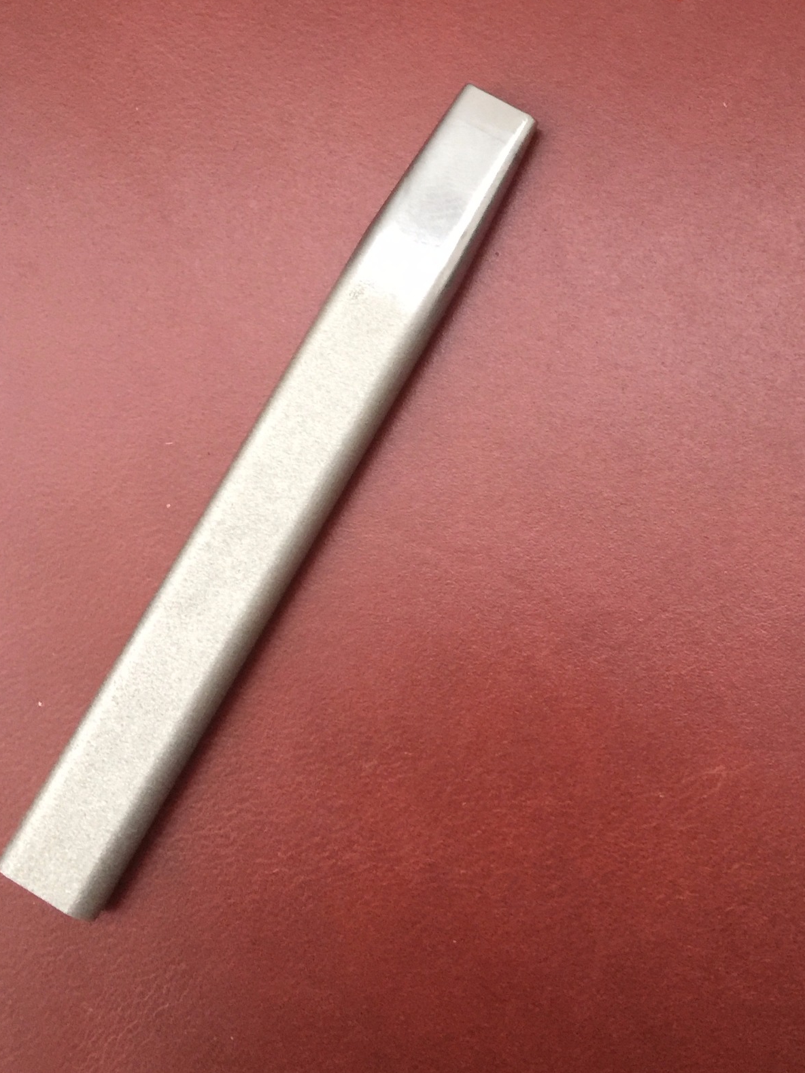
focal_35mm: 49
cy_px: 354
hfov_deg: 29.3
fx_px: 1519
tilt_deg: -81.3
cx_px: 595
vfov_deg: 38.4
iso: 125
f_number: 2.2
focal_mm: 4.15
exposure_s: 1/10
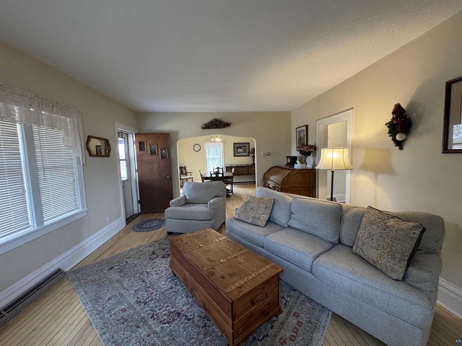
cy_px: 173
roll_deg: +1.6
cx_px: 231
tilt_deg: -5.8
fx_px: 187
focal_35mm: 14
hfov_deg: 102.1
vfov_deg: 85.7
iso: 320
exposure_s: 1/61
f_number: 2.2
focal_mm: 2.22
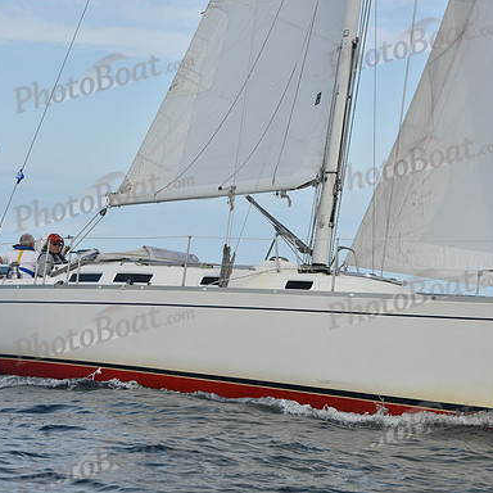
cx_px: 262
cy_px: 247
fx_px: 1901
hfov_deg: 14.8
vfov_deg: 14.8
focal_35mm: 118
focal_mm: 92
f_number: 8
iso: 320
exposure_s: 1/1000
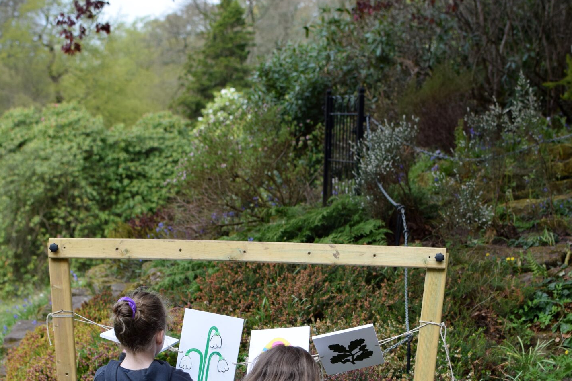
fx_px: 1267
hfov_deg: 25.4
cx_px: 288
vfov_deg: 16.7
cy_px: 396
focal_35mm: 80
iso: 400
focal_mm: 35
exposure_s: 1/1000
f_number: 4
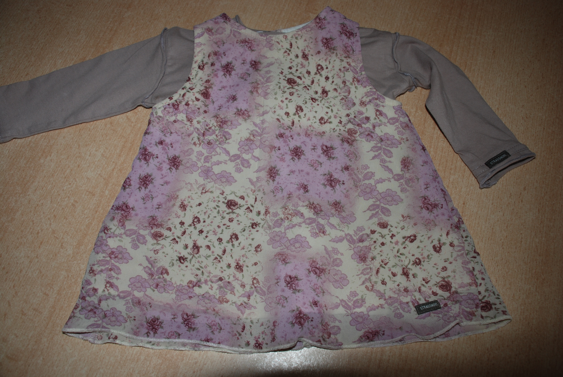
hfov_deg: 57.2
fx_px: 517
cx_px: 282
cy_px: 188
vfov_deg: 40.1
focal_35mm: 33
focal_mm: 22
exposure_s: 1/60
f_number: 3.8
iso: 200
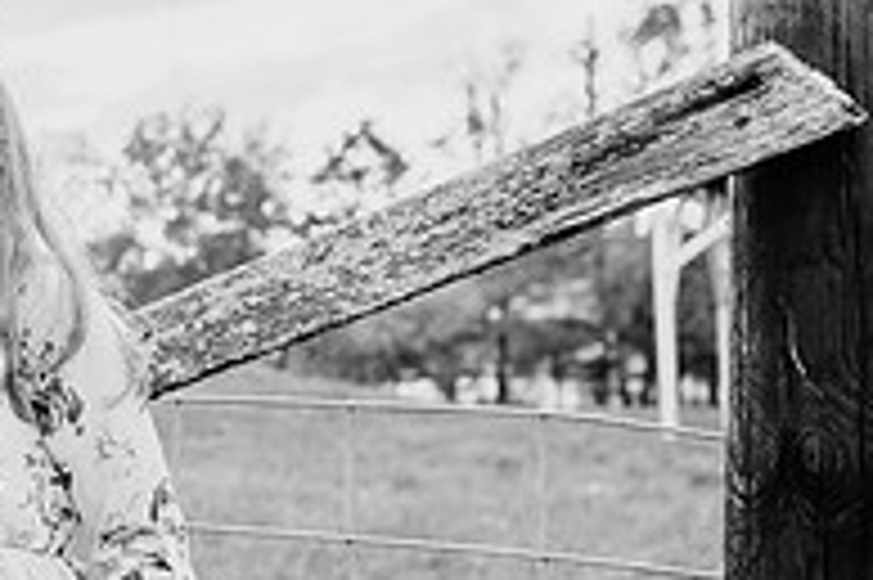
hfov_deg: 23.4
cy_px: 325
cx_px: -303
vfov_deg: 18.1
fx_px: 1817
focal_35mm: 75
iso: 160
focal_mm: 24
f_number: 2.8
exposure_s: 1/500
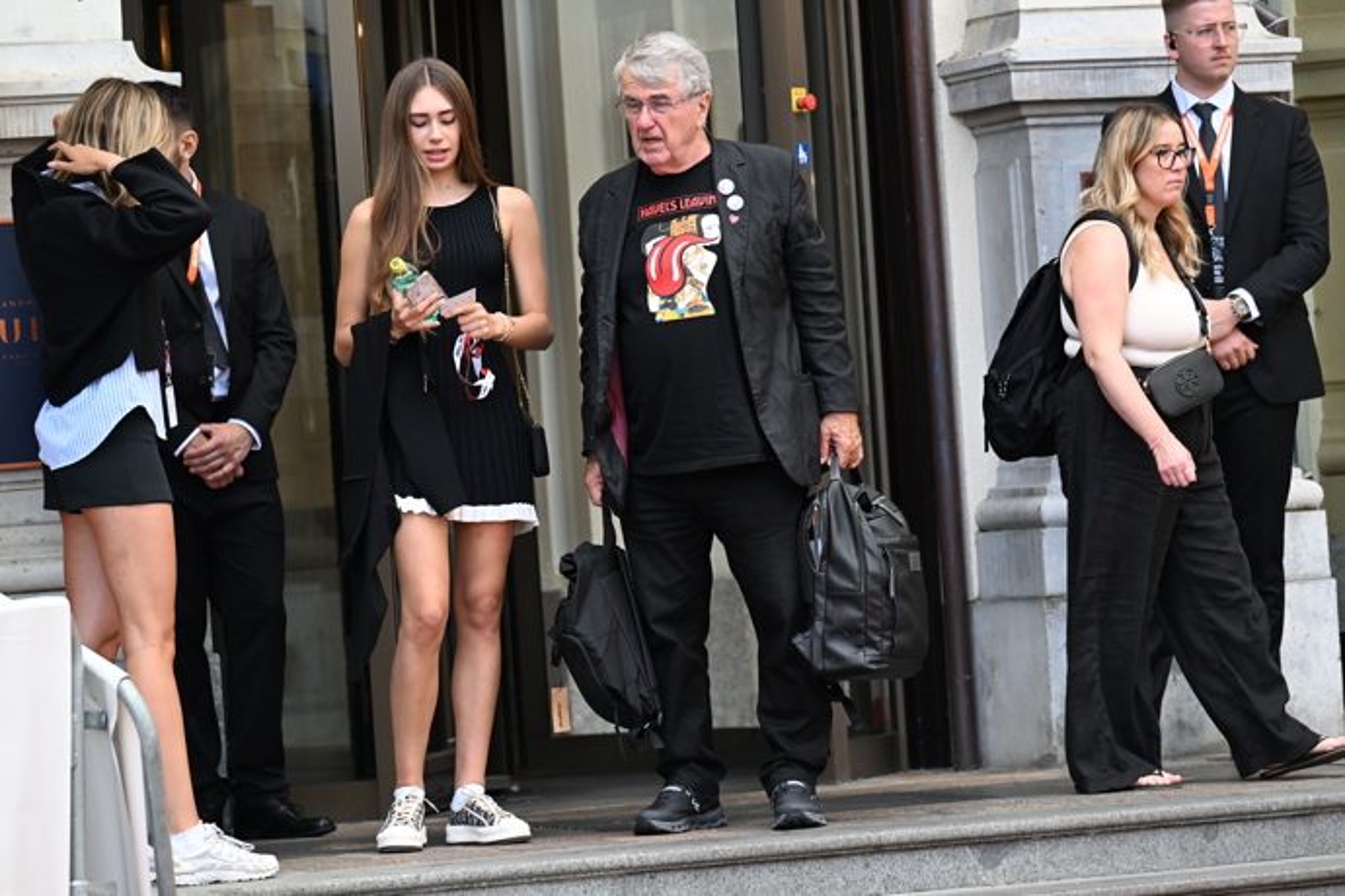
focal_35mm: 185
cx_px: 672
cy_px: 448
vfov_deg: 7.4
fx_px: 6911
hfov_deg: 11.1
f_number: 4.5
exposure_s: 1/500
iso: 800
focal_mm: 185
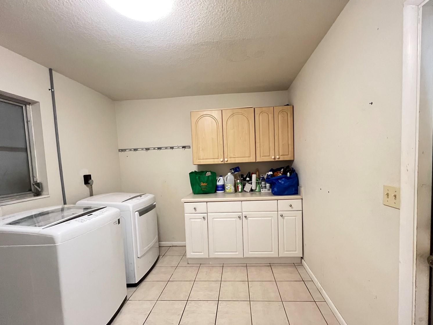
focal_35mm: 14
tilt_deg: -3.7
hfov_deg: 102.0
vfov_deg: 85.5
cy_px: 173
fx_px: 175
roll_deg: +2.2
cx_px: 228
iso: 800
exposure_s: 1/40
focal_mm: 1.57
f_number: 1.8
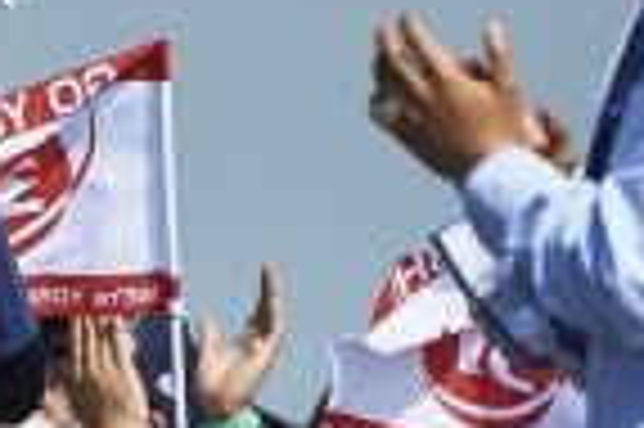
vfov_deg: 0.6
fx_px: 39864
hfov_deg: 0.9
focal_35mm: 2231
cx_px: -99
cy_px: 378
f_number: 9
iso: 250
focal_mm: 400
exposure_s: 1/1250
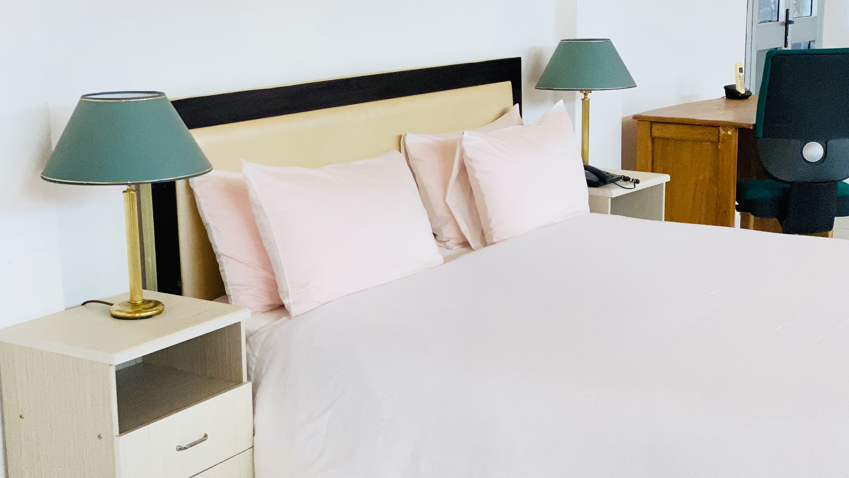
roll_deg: +0.5
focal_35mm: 57
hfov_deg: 36.6
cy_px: 240
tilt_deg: -12.6
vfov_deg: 21.1
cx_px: 426
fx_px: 1283
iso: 320
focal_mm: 6
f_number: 2
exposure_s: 1/122
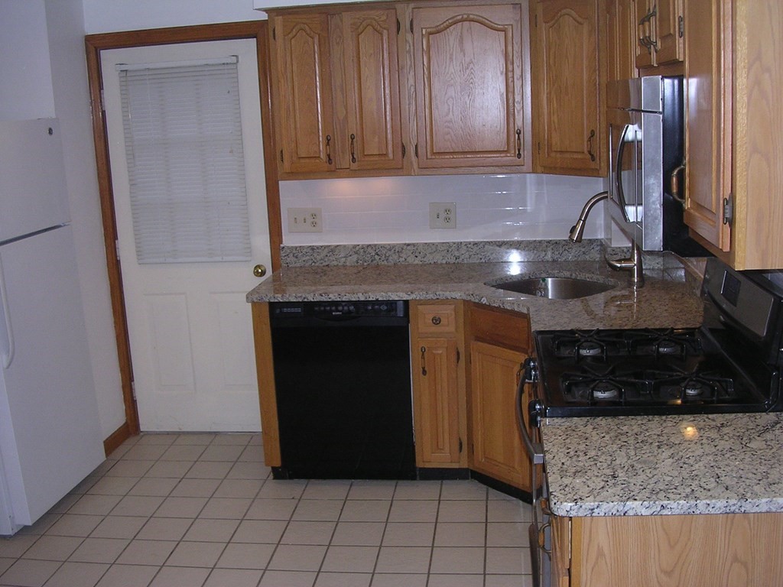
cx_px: 392
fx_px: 860
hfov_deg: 49.0
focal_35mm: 38
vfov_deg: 37.7
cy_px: 294
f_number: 2.8
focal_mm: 5.8
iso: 190
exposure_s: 1/60.1
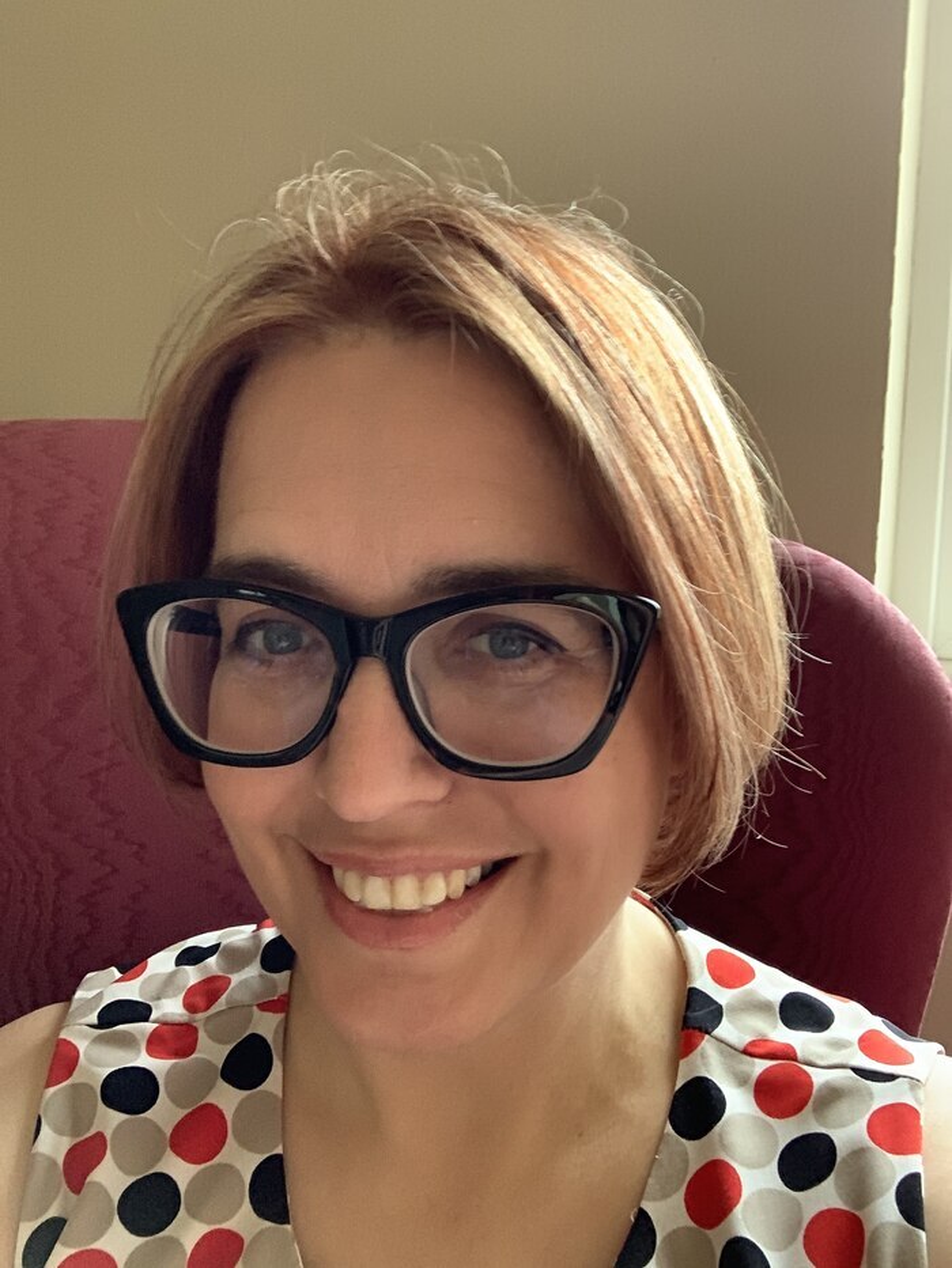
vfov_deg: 56.8
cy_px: 634
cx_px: 476
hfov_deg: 44.2
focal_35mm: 32
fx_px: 1173
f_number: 2.2
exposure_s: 1/30
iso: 320
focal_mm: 2.87
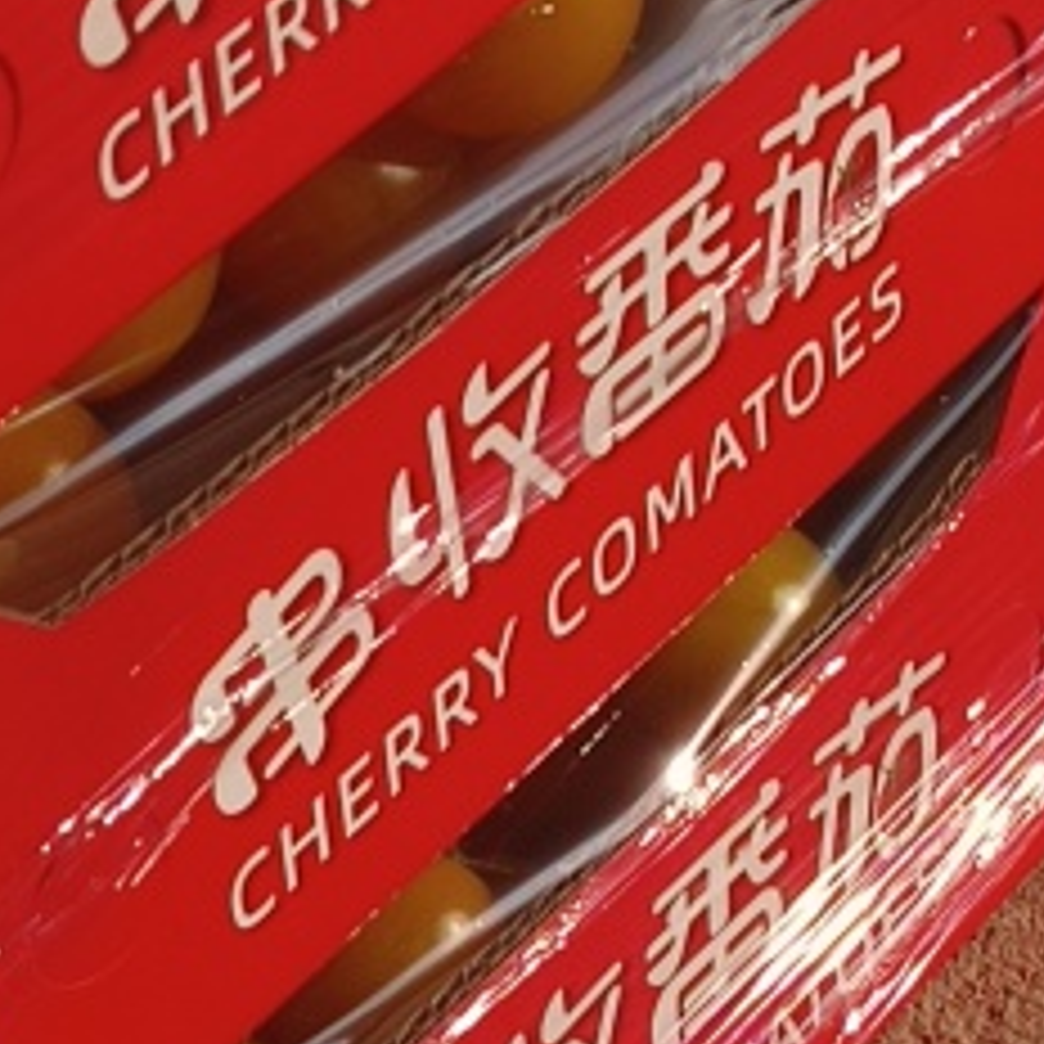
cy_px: -731
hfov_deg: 10.2
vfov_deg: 9.8
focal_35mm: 171
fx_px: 5835
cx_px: 886
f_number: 1.88
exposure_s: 1/4762
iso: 100
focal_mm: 5.56
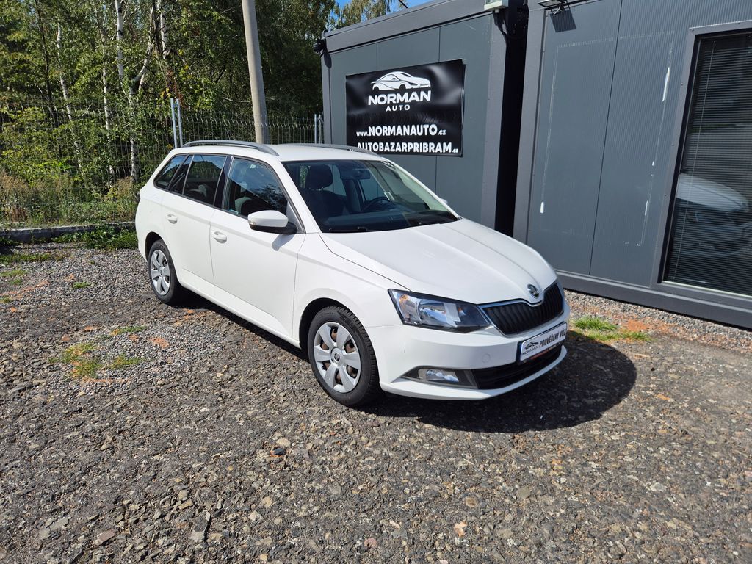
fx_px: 500
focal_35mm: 23
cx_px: 376
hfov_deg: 73.9
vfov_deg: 58.9
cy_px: 282
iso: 25
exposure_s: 1/2448
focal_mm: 5.4
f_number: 1.8
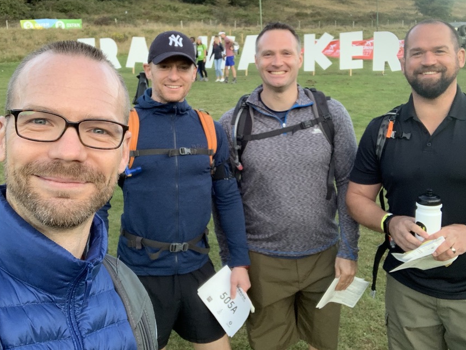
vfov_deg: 37.7
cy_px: 151
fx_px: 512
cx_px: 217
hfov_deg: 48.9
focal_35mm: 38
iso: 64
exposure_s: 1/121
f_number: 2.2
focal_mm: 2.87
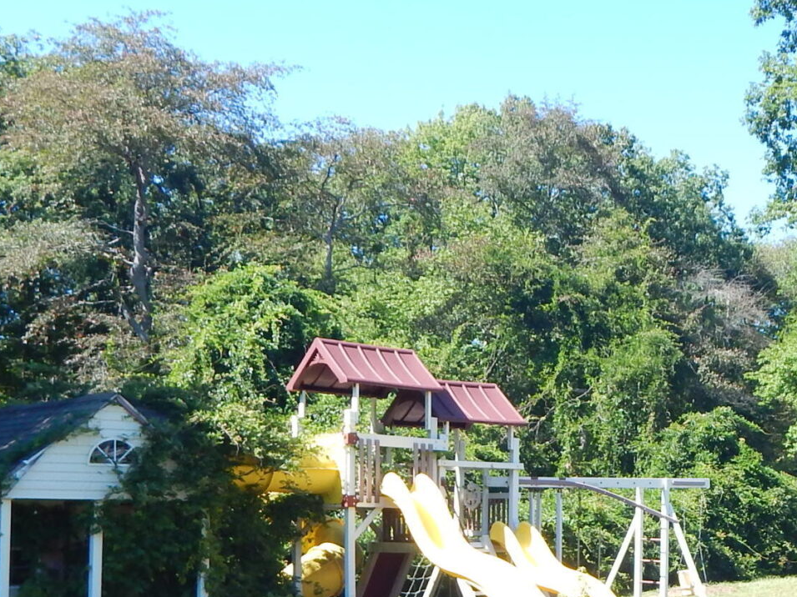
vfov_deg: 24.2
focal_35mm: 59
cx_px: 695
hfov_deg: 31.4
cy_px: 514
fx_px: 1358
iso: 125
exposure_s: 1/400
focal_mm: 4
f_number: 3
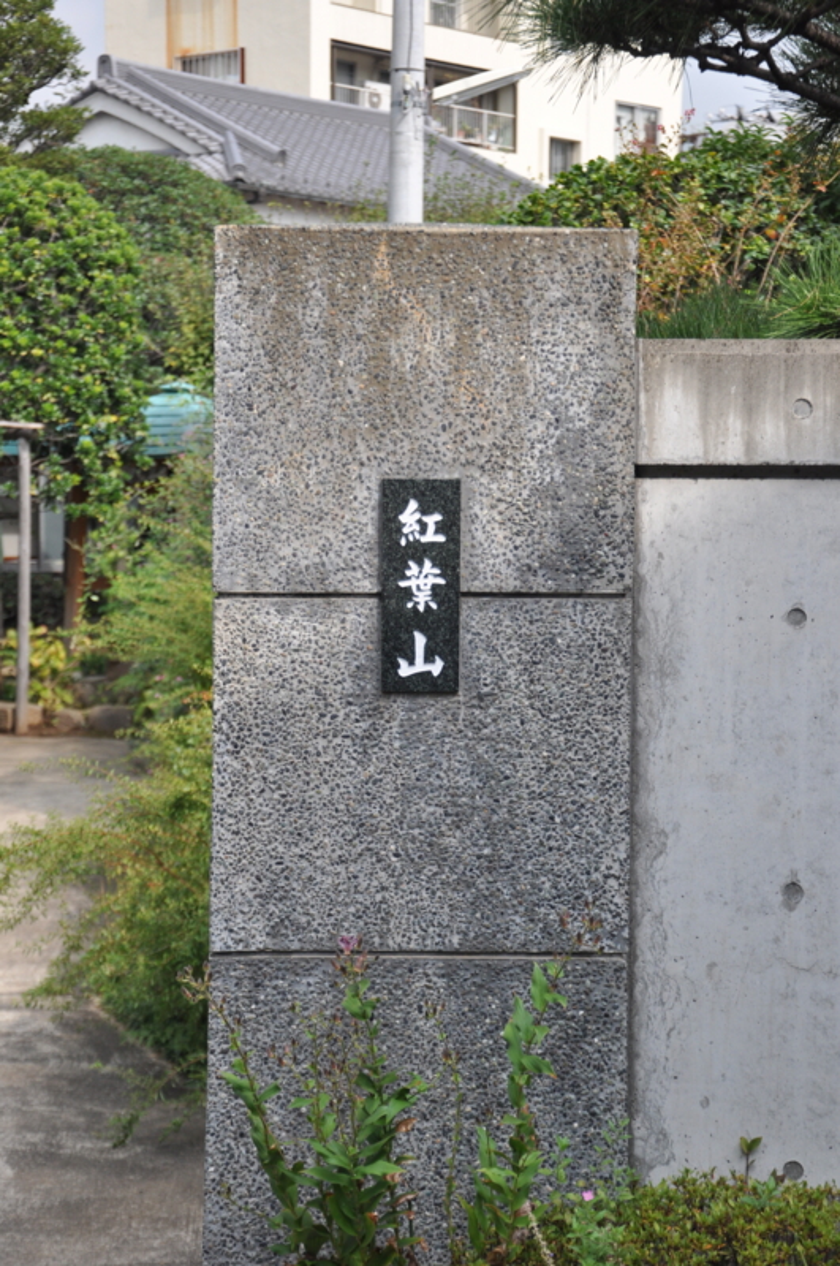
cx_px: 420
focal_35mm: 78
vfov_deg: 26.0
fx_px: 2738
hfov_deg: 17.4
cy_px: 633
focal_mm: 52
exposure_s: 1/1000
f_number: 5
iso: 400
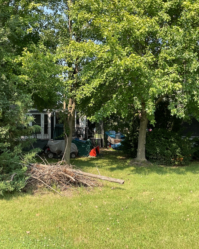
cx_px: 67
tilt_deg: +1.2
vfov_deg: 47.9
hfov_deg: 38.7
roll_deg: +1.5
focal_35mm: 38
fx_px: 280
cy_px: 124
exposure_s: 1/478
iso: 16
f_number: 1.8
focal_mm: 3
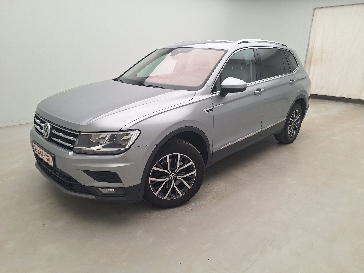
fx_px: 242
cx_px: 182
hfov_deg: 73.9
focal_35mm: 23
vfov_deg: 58.9
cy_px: 136
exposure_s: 1/100
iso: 40
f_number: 1.8
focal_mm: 5.54
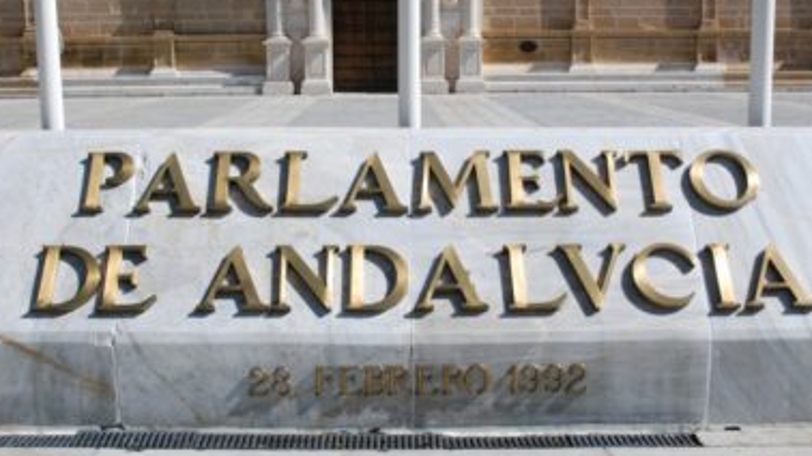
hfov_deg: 41.4
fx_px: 1076
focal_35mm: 50
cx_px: 402
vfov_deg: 23.9
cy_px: 242
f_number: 16
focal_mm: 24
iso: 1000
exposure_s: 1/1000
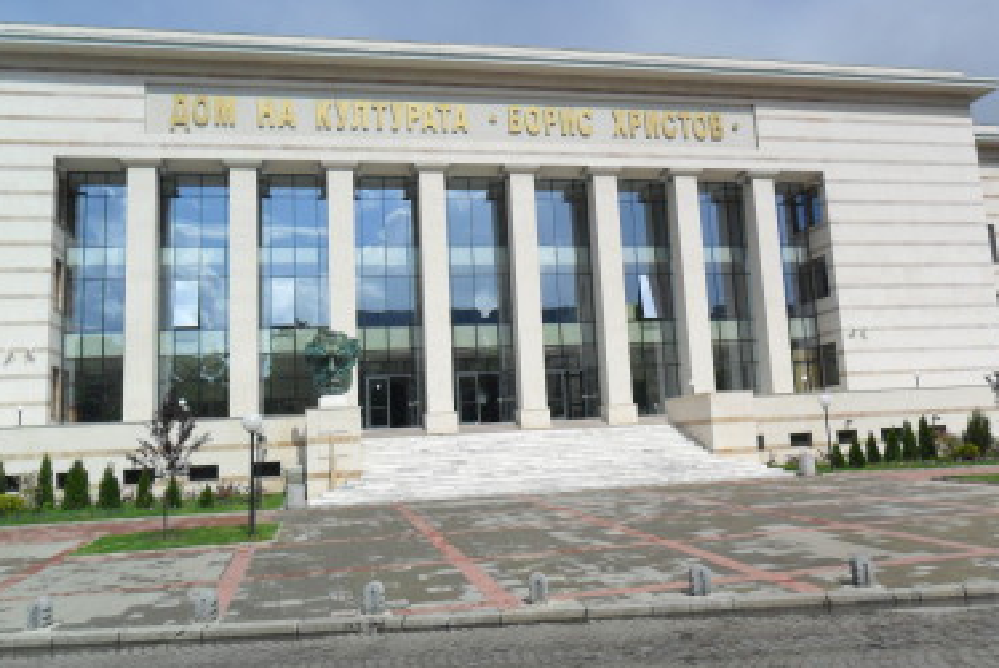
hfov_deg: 61.9
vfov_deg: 43.7
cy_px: 313
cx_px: 518
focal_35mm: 30
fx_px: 833
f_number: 8.9
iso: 100
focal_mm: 4.9
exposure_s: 1/350
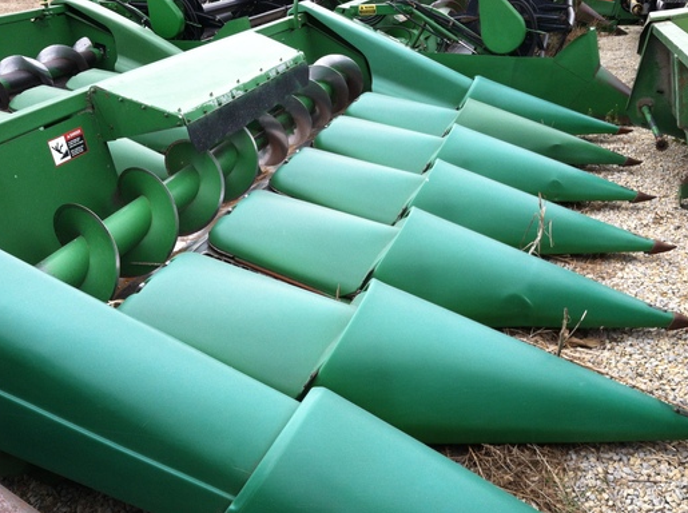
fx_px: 734
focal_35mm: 37
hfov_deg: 50.2
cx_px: 351
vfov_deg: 38.5
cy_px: 266
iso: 80
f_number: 2.8
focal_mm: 3.85
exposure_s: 1/120
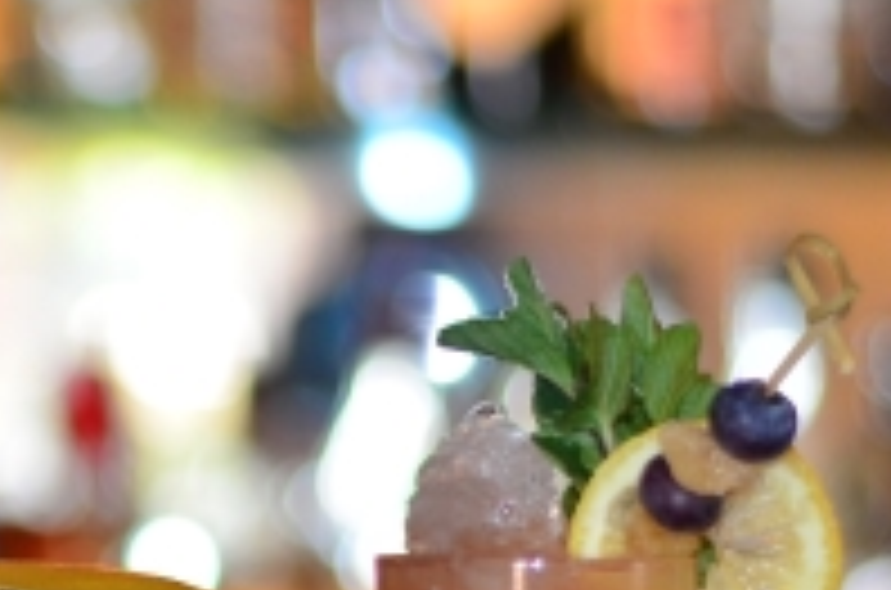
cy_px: 763
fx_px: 5605
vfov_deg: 6.0
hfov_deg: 9.0
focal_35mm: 227
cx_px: -202
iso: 400
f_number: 1.8
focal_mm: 50
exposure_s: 1/100
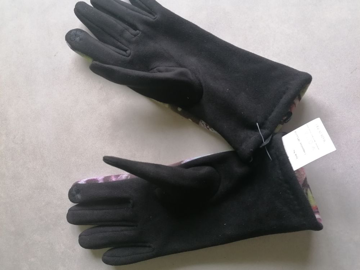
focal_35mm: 27
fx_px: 281
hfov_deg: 65.3
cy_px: 135
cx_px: 180
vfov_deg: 51.4
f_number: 1.8
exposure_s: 1/33.3
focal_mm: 4.75
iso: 250
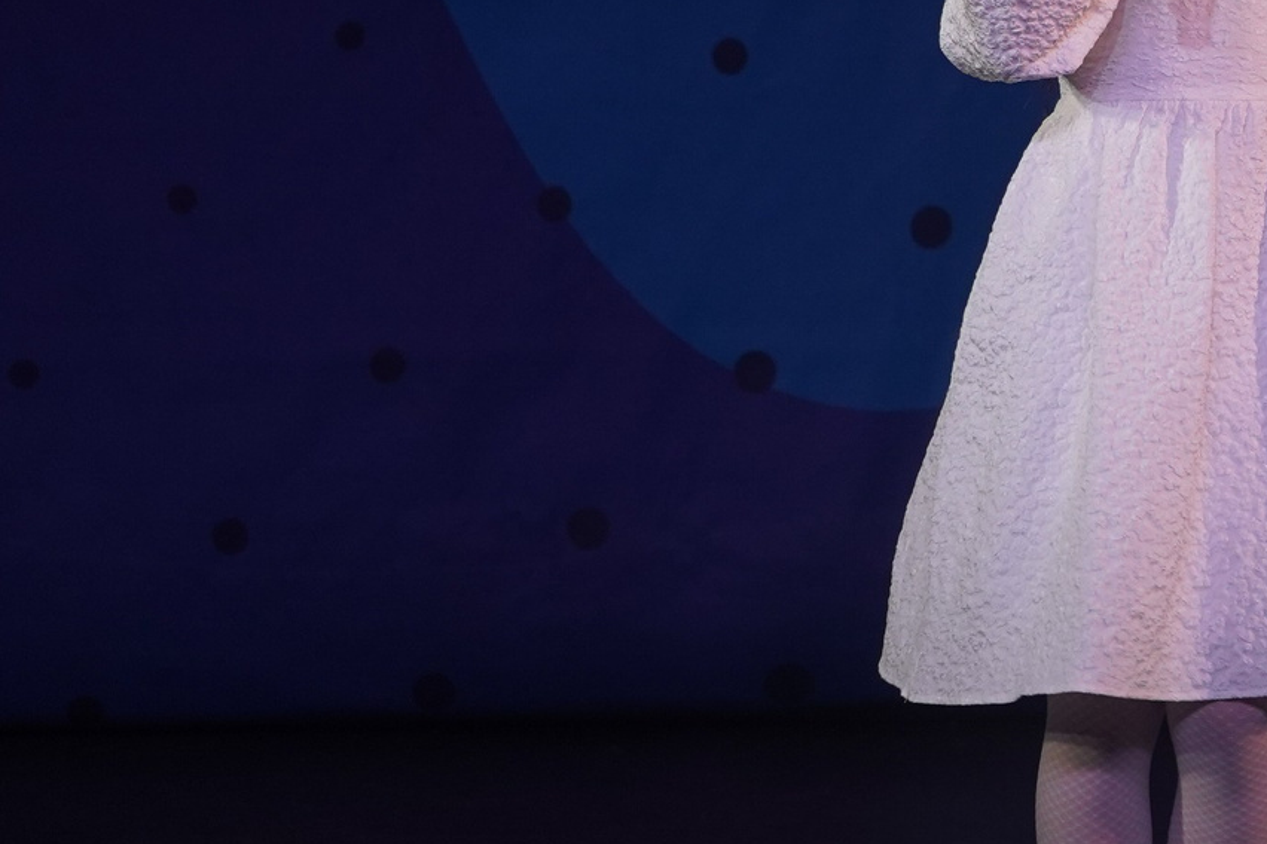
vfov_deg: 2.8
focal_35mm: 499
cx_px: 1618
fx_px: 17561
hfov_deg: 4.1
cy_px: 14
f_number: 5.6
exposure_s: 1/400
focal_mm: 166
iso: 1600
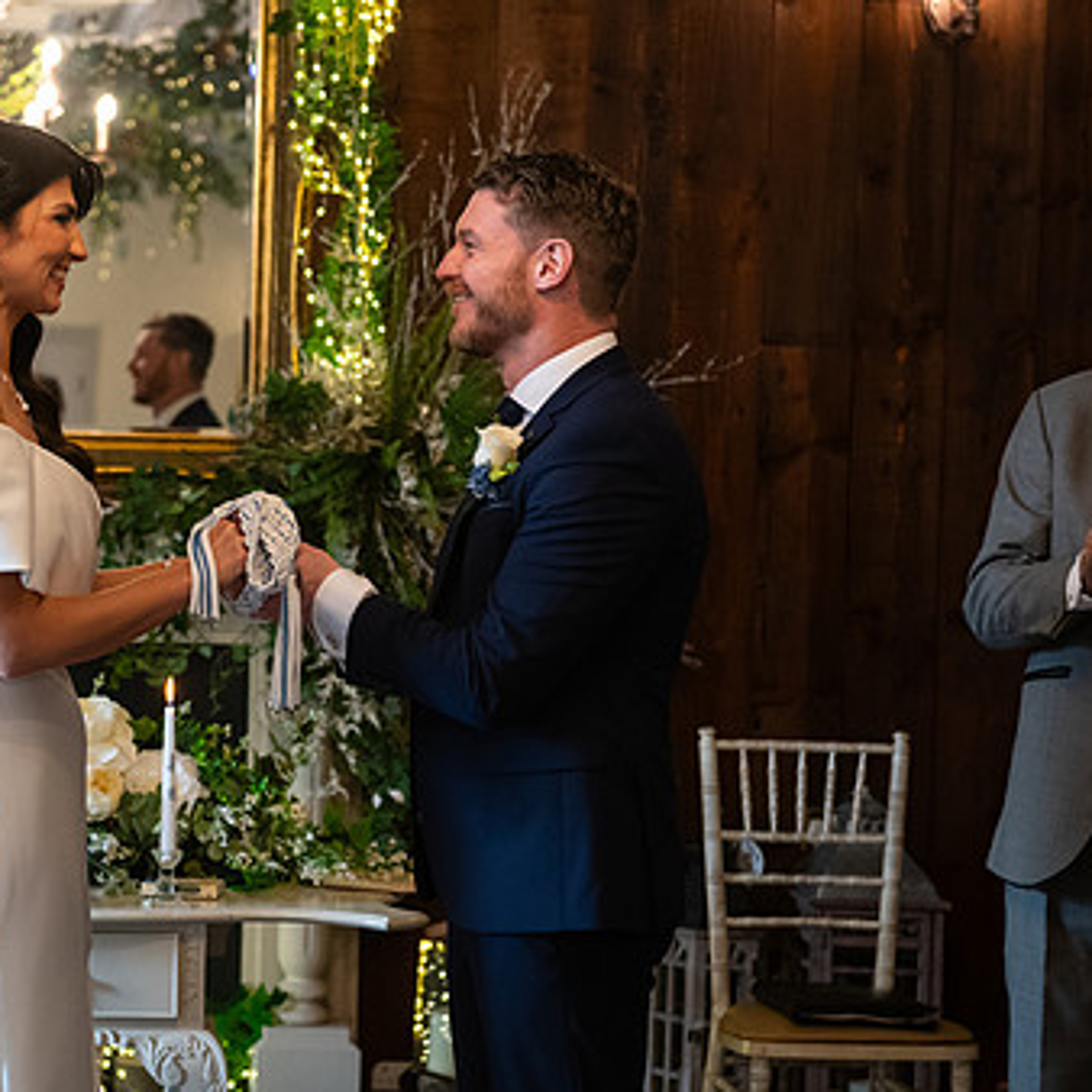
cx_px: 252
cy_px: 541
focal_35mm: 102
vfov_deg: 17.1
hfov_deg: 17.0
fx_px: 3640
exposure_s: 1/160
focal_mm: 70
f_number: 3.5
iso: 1000
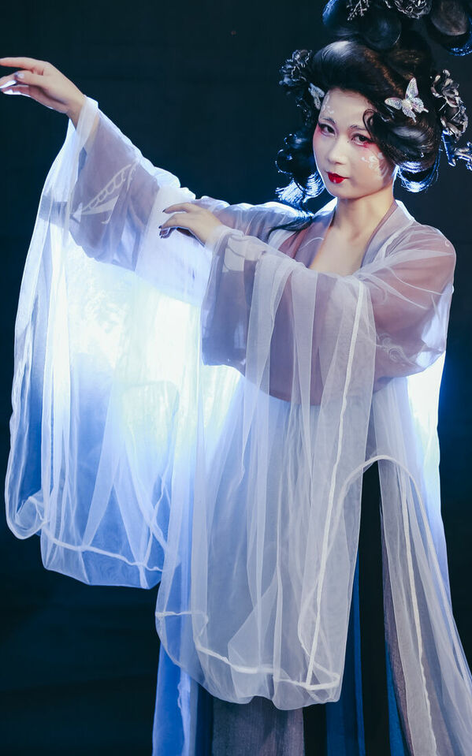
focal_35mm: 82
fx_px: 1688
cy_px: 393
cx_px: 325
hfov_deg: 15.9
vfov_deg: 25.2
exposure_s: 1/100
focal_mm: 50
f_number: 2
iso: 320
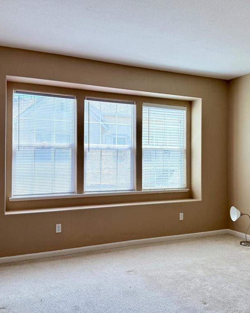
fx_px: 296
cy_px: 154
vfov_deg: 55.7
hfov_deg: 45.8
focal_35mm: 32
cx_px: 132
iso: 100
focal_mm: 6.76
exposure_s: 1/285
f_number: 1.78
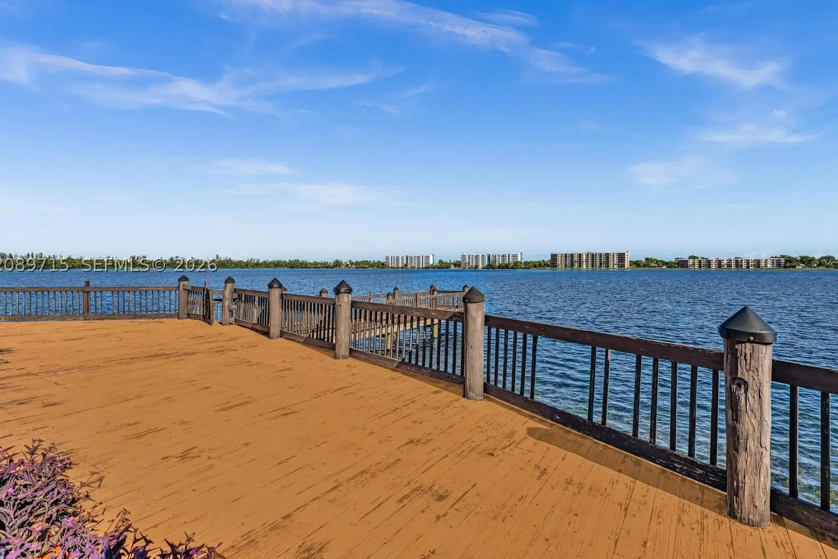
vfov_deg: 67.3
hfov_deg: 90.0
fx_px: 419
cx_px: 436
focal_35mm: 18
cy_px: 264
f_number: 8
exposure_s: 1/800
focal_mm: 16
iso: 200
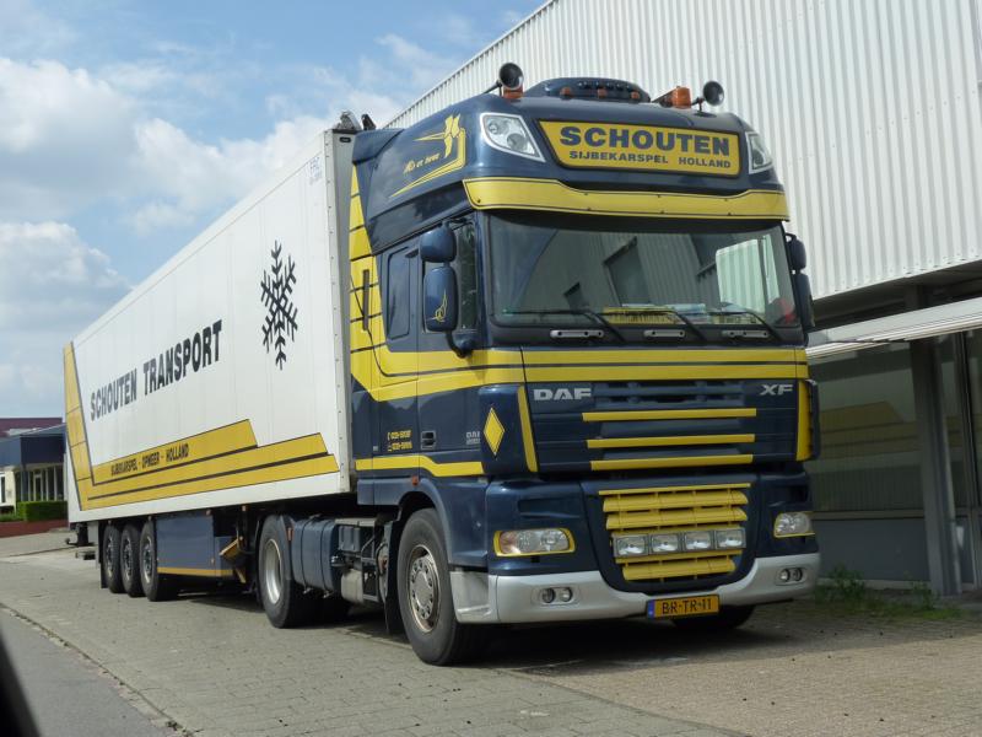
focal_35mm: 48
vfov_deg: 30.3
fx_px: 1362
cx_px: 491
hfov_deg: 39.7
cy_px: 368
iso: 125
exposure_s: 1/500
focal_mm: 8.6
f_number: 4.3
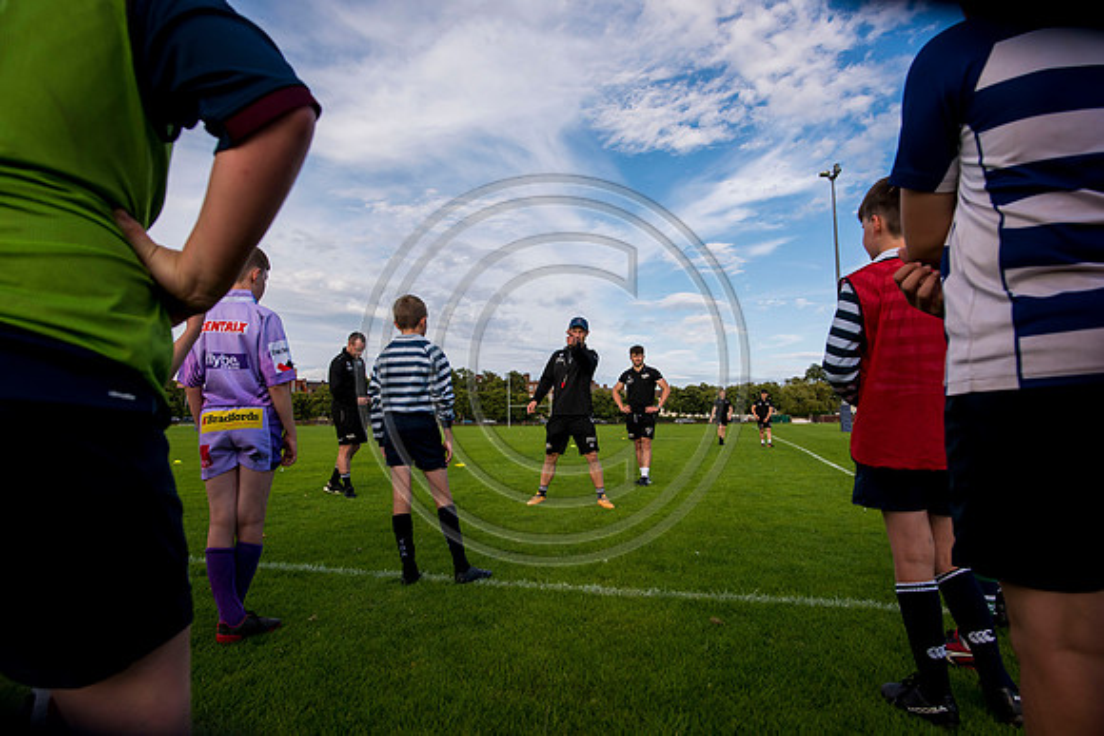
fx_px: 613
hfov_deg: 84.0
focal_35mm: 20
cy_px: 368
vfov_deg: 62.0
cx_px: 552
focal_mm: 20
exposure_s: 1/1600
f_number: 4.5
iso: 250
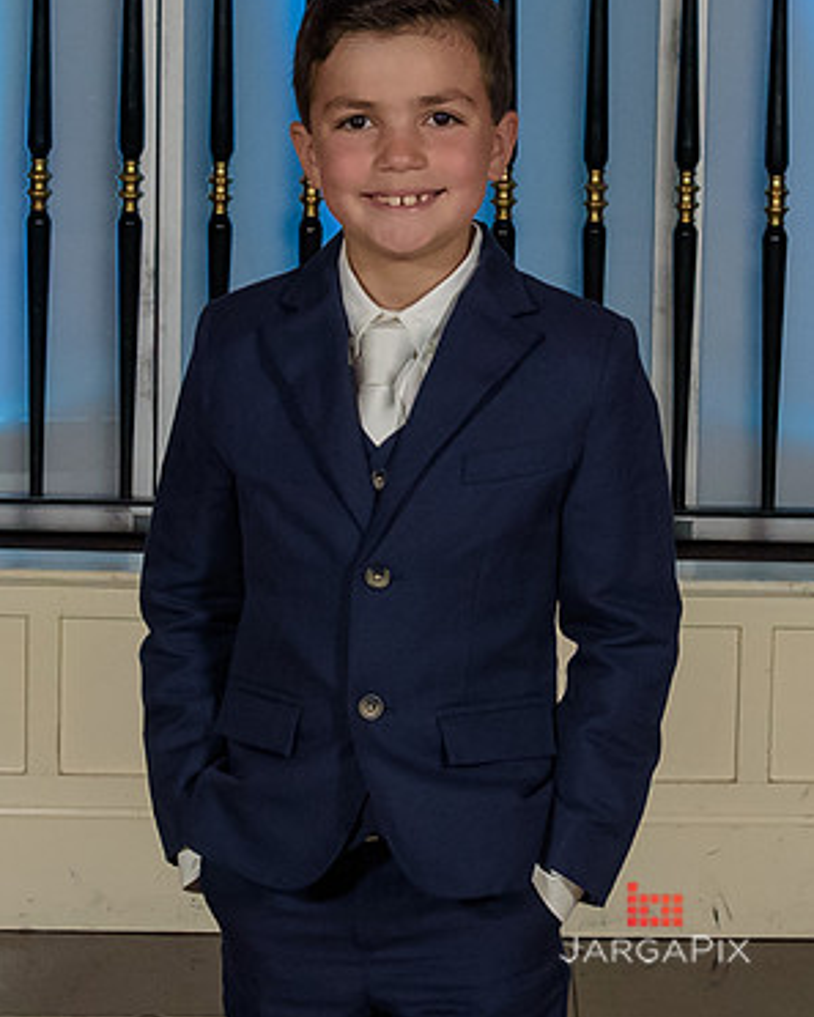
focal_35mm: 169
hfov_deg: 9.1
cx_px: 540
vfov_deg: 11.4
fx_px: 5087
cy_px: 371
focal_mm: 40
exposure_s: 1/125
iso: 1600
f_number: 5.6
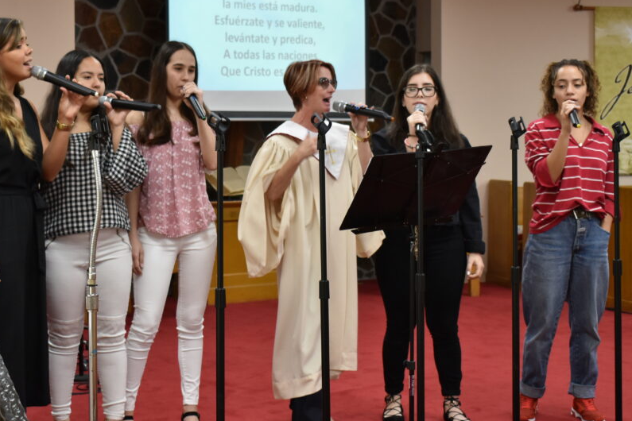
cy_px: 197
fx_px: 1187
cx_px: 243
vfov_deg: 20.1
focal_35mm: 68
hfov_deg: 29.7
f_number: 5.6
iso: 720
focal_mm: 35
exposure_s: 1/100
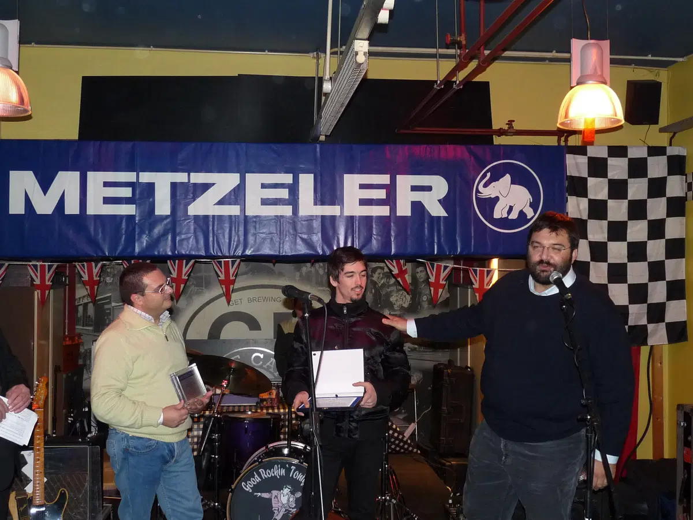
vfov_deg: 36.8
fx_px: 781
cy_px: 260
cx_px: 346
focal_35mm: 39
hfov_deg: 47.9
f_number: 2.8
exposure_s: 1/30
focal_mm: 4.8
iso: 250
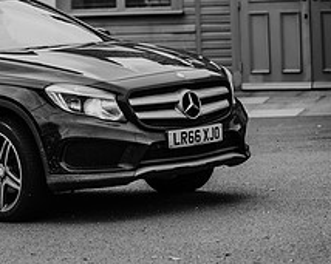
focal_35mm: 216
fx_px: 2115
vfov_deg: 7.1
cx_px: 25
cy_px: 14
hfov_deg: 8.9
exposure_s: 1/500
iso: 100
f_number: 1.8
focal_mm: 85
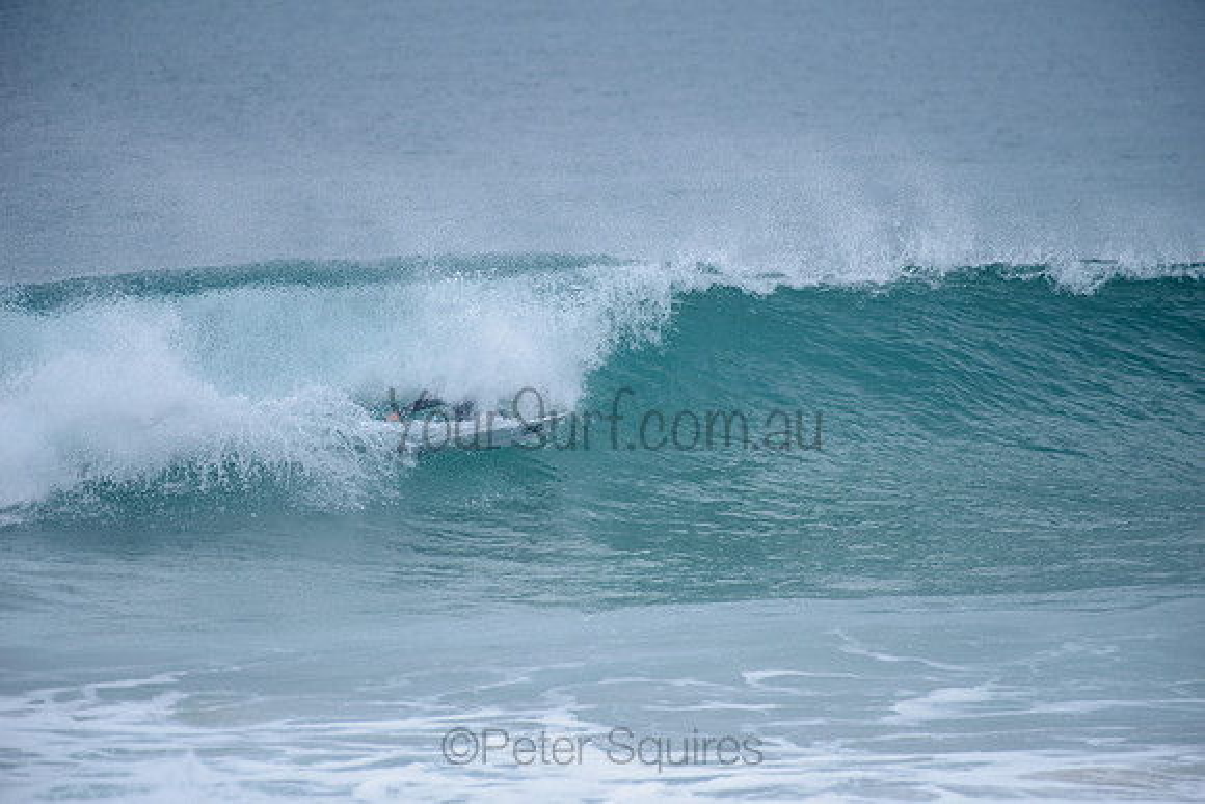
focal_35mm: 500
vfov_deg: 2.8
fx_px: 16739
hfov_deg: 4.1
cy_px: 402
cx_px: 602
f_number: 5.6
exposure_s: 1/2000
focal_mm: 500
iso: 560
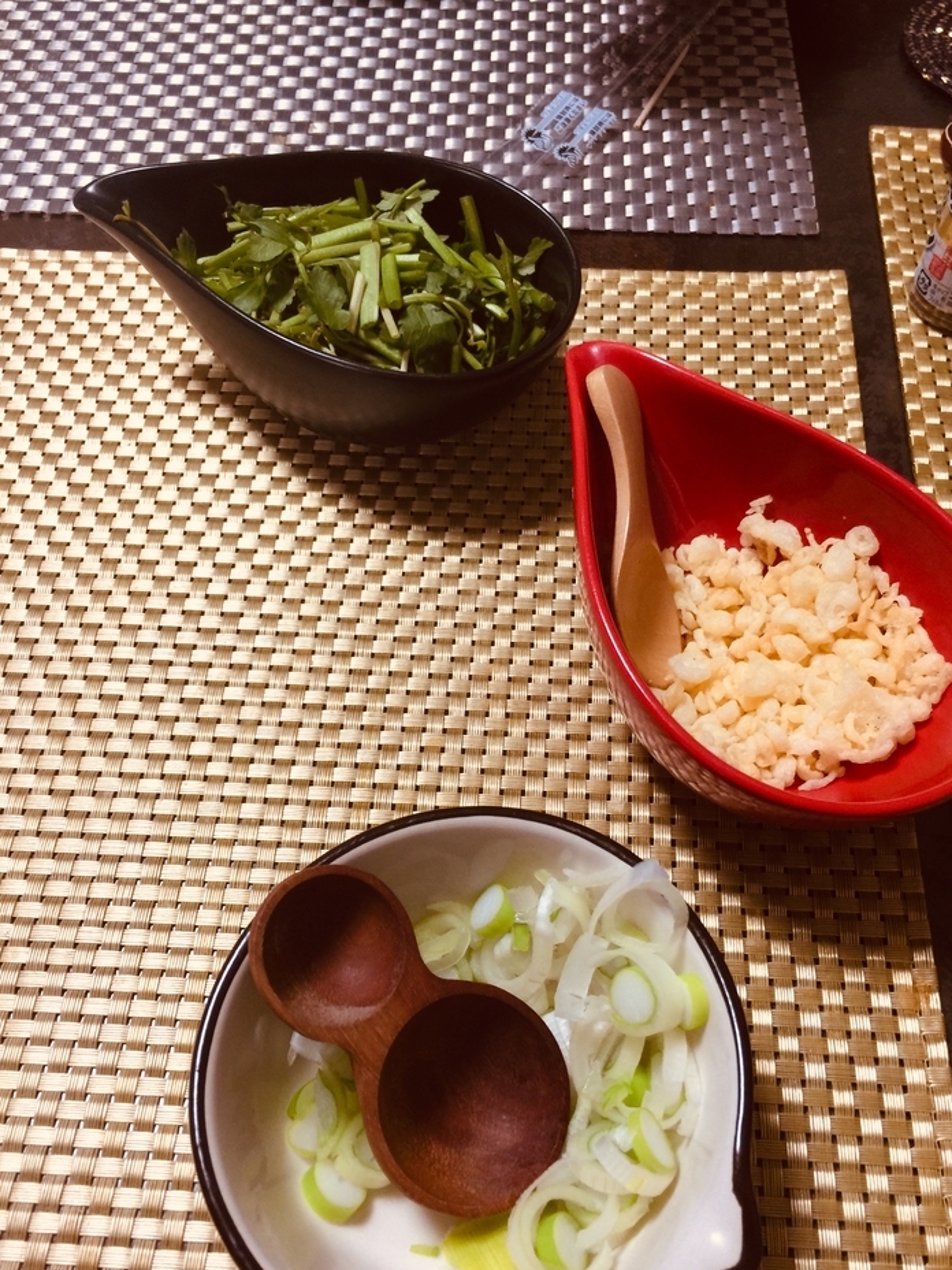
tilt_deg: -56.7
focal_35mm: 32
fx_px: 1173
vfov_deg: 56.7
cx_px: 520
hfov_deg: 44.1
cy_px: 692
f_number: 2.2
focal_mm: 4.15
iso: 32
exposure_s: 1/15
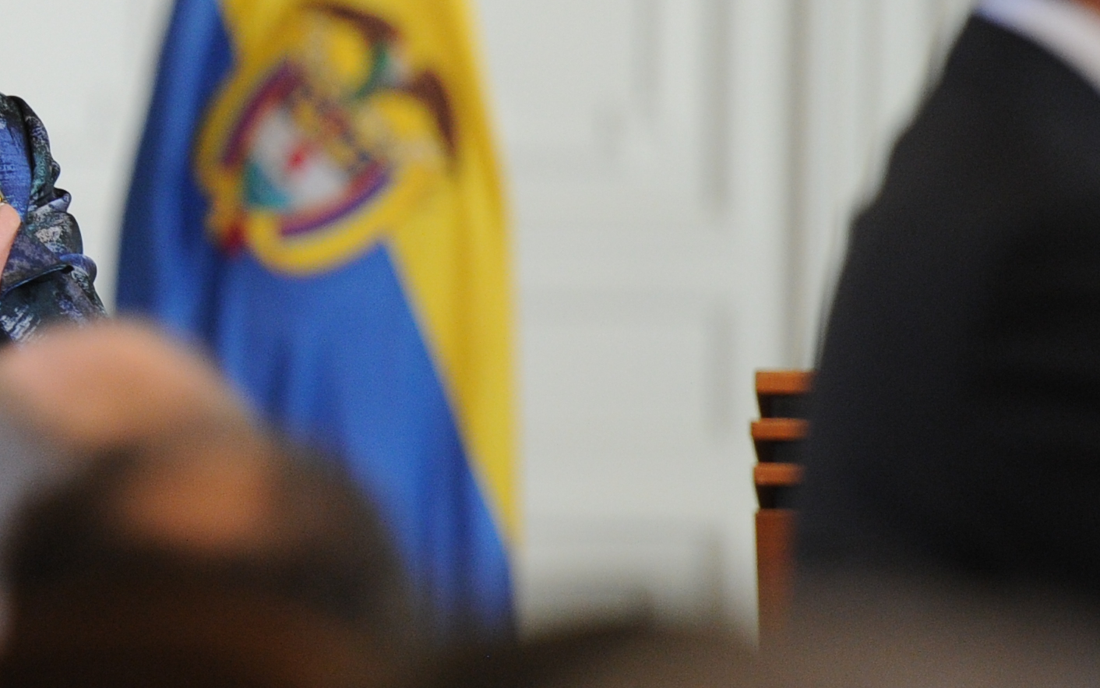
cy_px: 97
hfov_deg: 3.4
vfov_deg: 2.1
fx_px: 18410
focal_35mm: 614
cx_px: -301
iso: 2000
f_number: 2.8
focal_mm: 200
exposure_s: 1/250
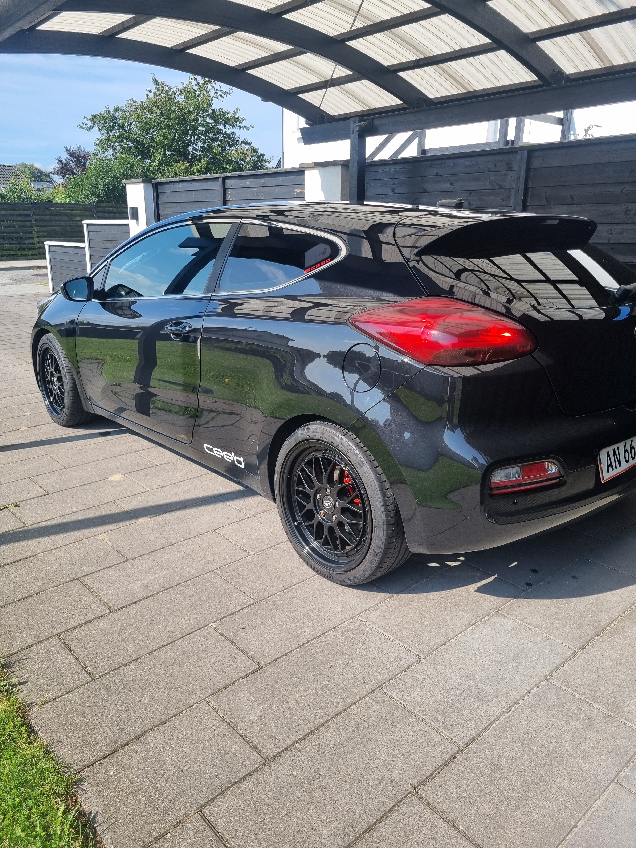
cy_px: 424
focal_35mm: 26
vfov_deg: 67.3
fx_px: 637
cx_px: 318
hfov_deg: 53.1
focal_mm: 5.4
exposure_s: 1/1656
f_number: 1.8
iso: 50
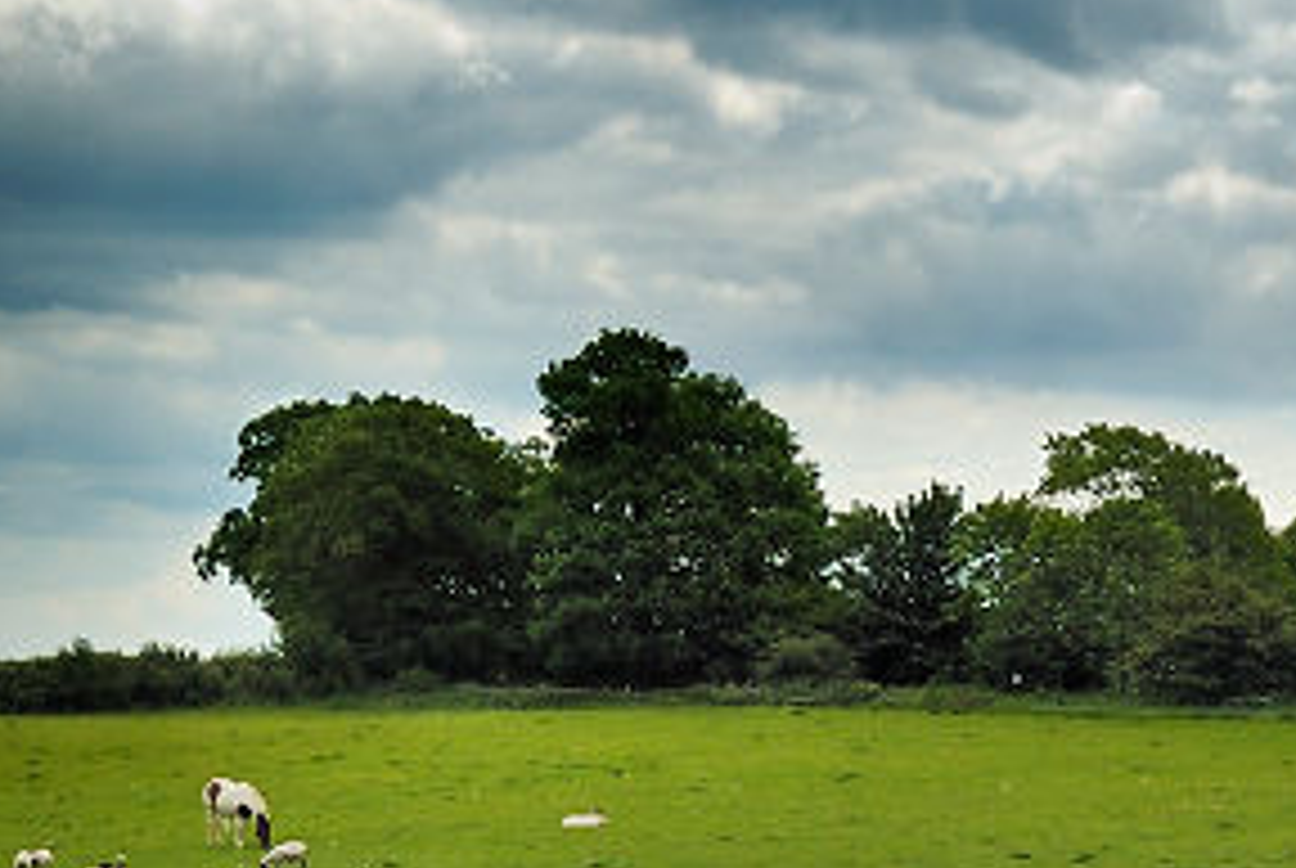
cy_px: 555
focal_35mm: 155
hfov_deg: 13.2
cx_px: 598
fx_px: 5581
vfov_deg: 8.9
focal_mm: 29
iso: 100
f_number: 5.6
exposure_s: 1/350
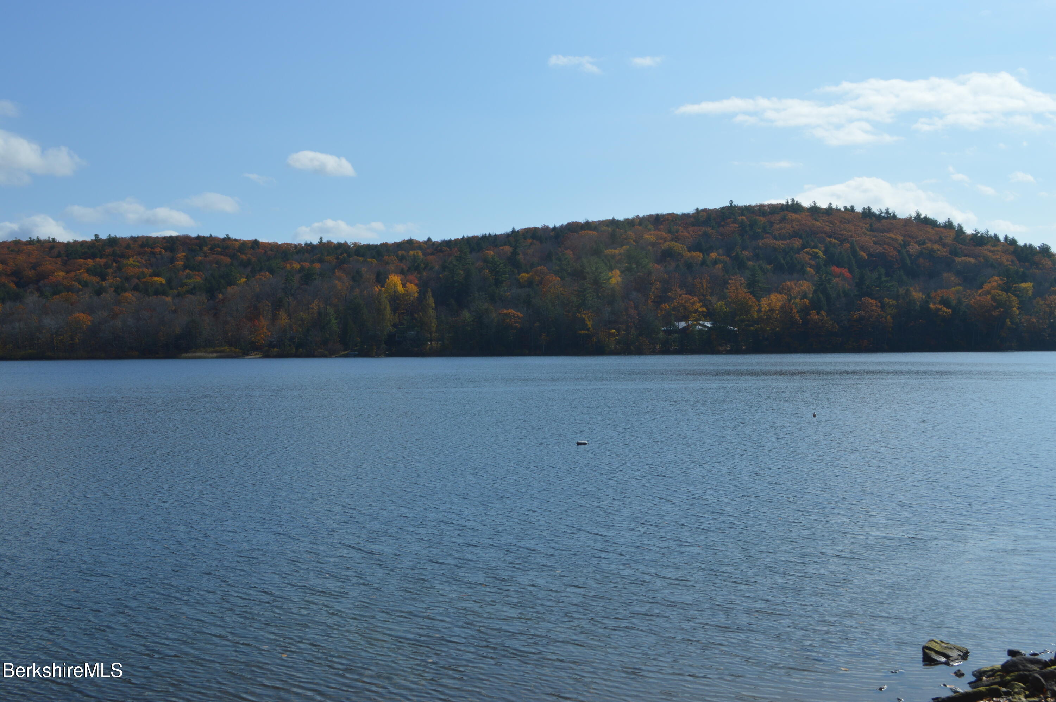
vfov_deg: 34.1
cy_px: 351
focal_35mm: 39
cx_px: 528
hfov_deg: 49.6
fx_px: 1143
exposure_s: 1/320
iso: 100
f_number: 9
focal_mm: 26
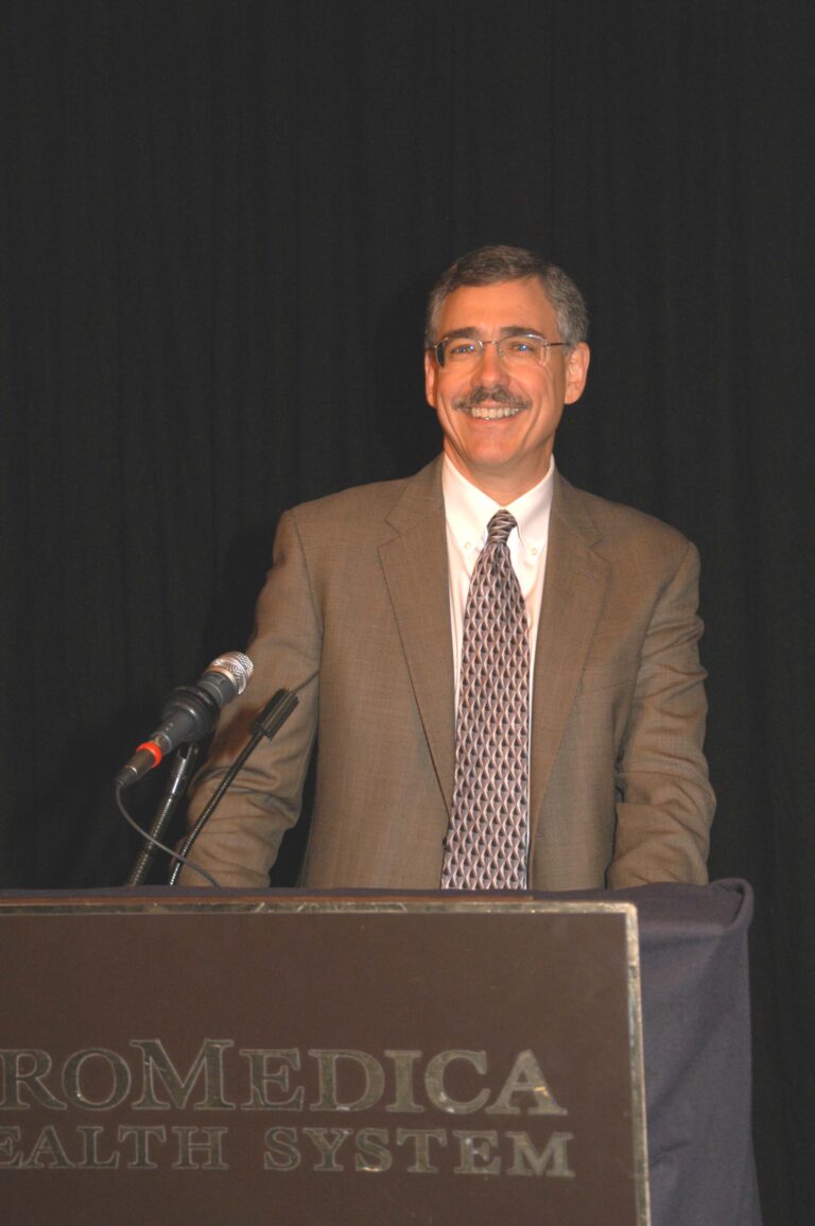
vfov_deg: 28.1
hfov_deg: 18.9
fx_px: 2449
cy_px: 613
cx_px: 408
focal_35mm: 72
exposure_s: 1/80
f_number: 6.3
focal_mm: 48
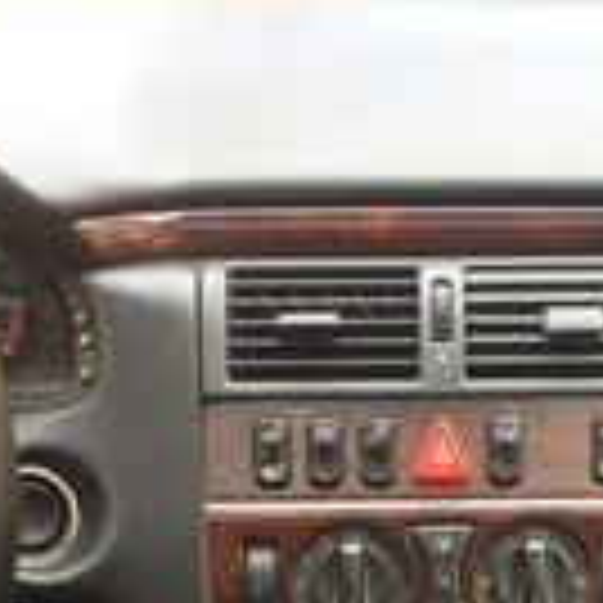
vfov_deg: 16.5
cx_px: 414
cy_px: 932
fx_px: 1872
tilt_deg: -34.2
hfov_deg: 18.2
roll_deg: -0.4
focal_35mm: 95
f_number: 2.2
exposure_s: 1/100
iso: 40
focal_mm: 4.15
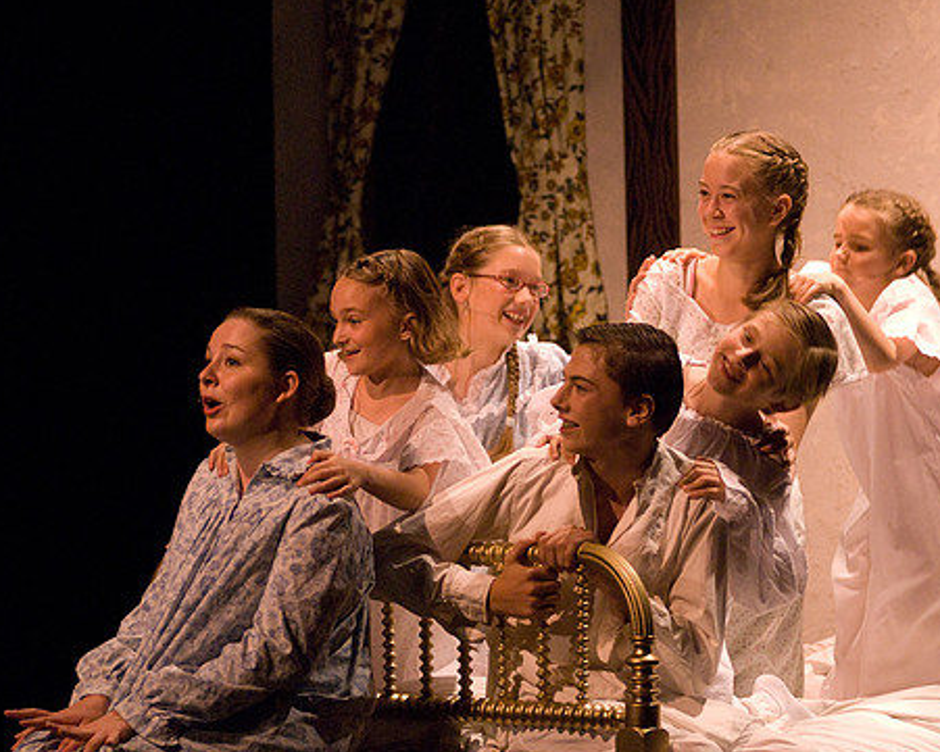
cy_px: 379
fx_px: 5844
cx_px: 575
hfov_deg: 9.2
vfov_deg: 7.4
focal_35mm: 210
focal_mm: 116
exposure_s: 1/160
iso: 1600
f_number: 2.8
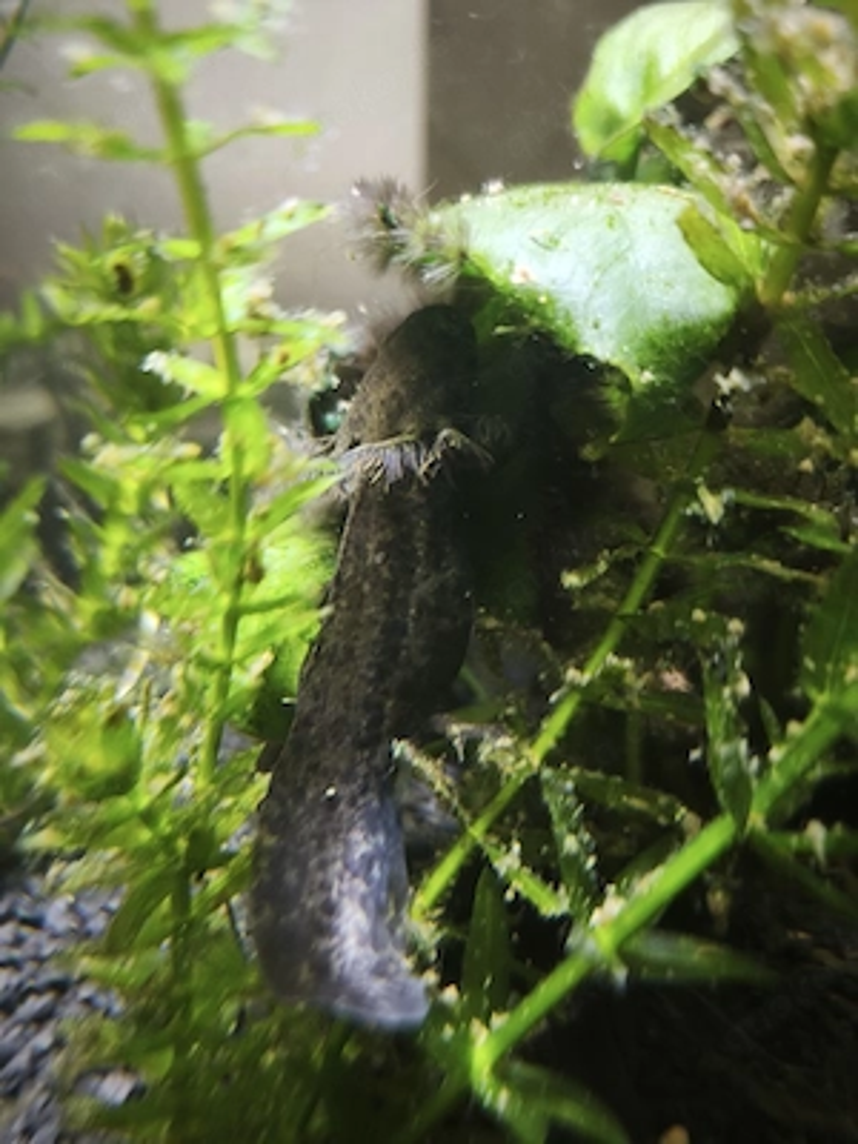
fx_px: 760
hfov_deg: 58.9
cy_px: 572
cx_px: 429
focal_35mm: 23
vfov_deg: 73.9
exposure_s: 1/33.3
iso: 800
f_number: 1.7
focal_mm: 5.35
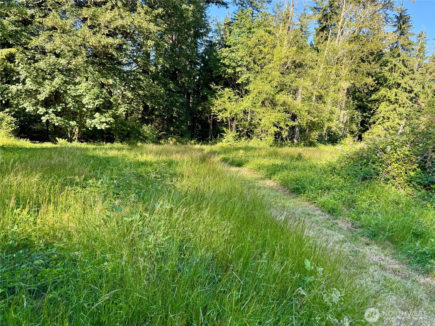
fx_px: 302
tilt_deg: -5.1
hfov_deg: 71.6
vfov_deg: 56.8
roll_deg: -5.4
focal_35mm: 24
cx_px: 218
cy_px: 163
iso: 80
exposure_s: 1/499
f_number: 1.78
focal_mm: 6.76
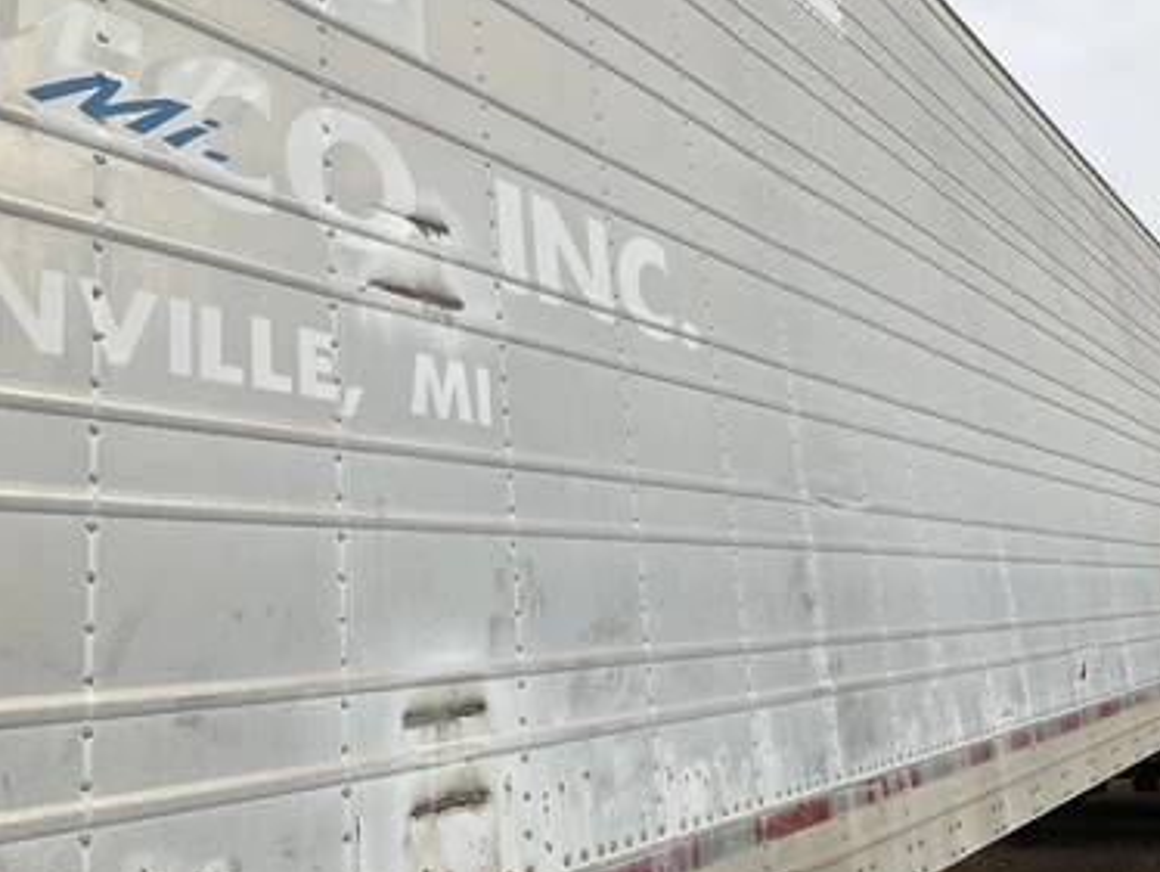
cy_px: 438
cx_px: 614
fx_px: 1039
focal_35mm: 31
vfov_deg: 45.5
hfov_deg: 58.3
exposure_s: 1/1848
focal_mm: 3
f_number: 1.8
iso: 25
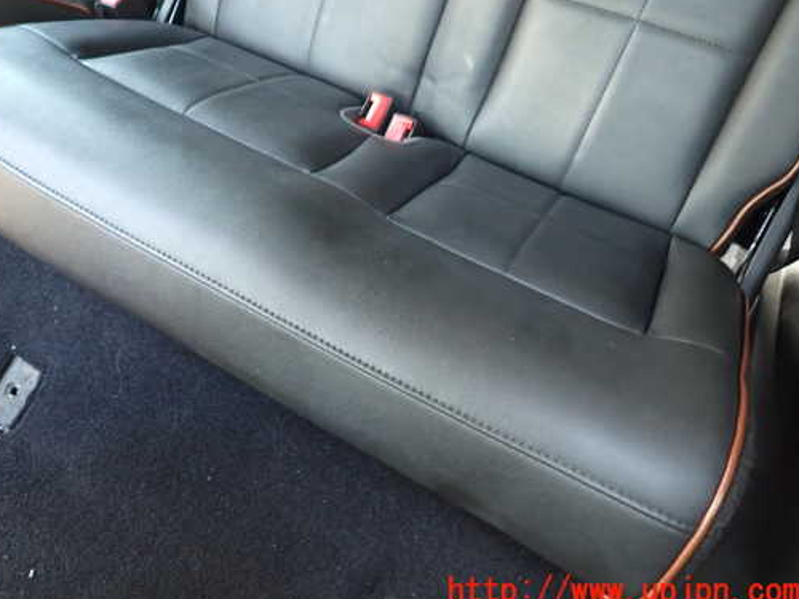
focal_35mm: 30
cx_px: 329
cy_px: 252
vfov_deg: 46.6
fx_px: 692
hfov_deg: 59.6
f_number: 2
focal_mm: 4.5
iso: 640
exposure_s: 1/30
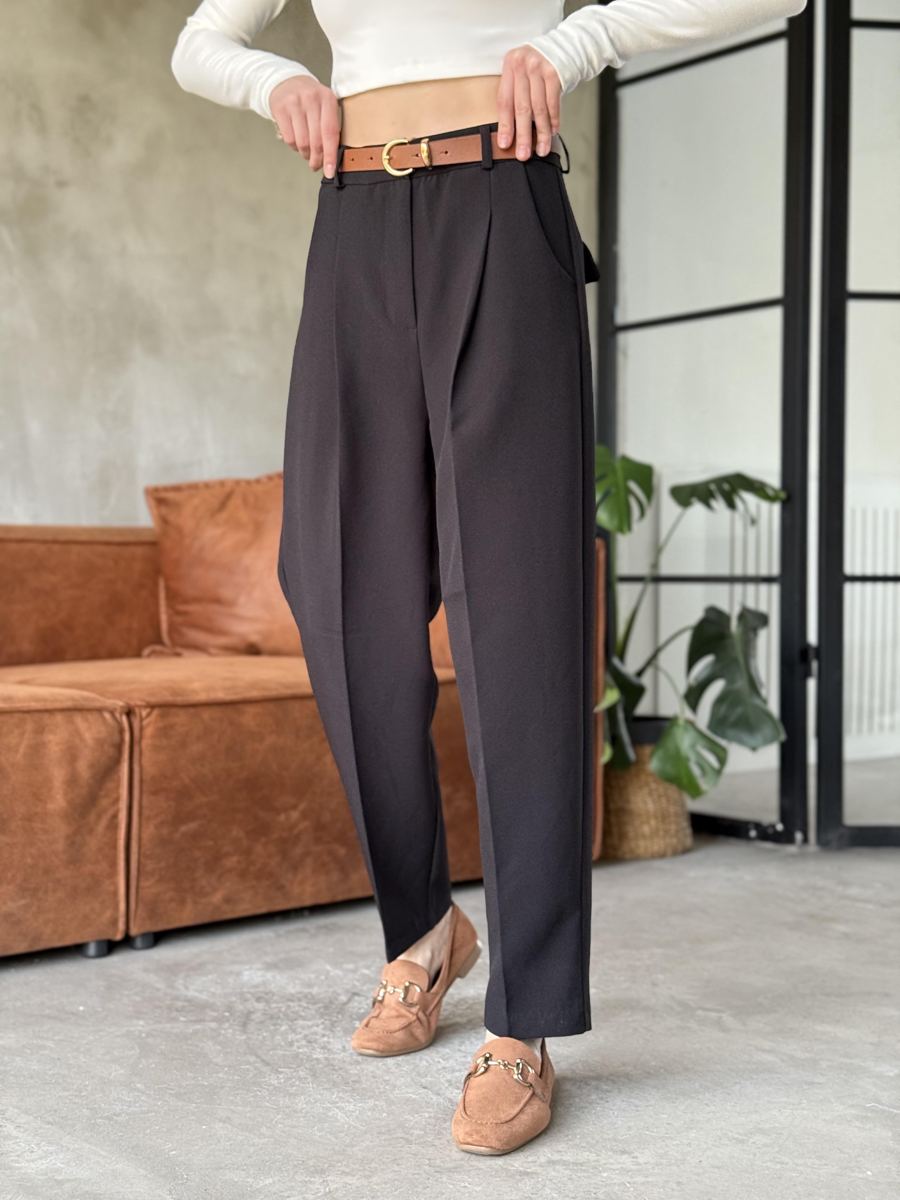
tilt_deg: -0.7
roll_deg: -0.3
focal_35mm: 48
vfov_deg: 39.7
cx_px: 450
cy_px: 600
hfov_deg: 30.3
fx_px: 1664
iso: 250
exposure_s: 1/57
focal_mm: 6.76
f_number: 1.78
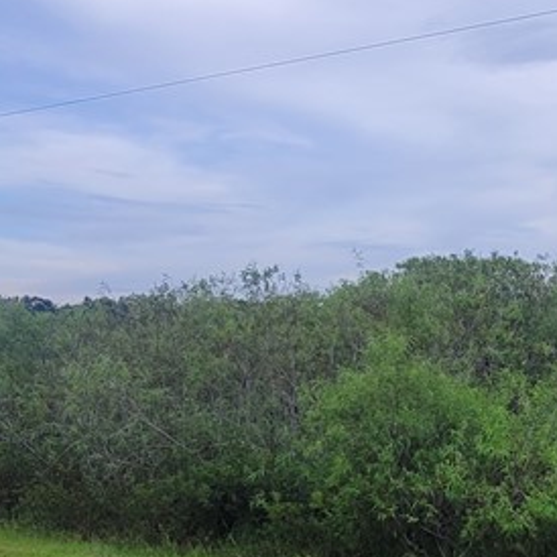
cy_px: 376
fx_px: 783
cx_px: 486
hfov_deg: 37.0
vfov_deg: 38.7
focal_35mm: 43
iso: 64
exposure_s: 1/568
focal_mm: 2.2
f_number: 2.2
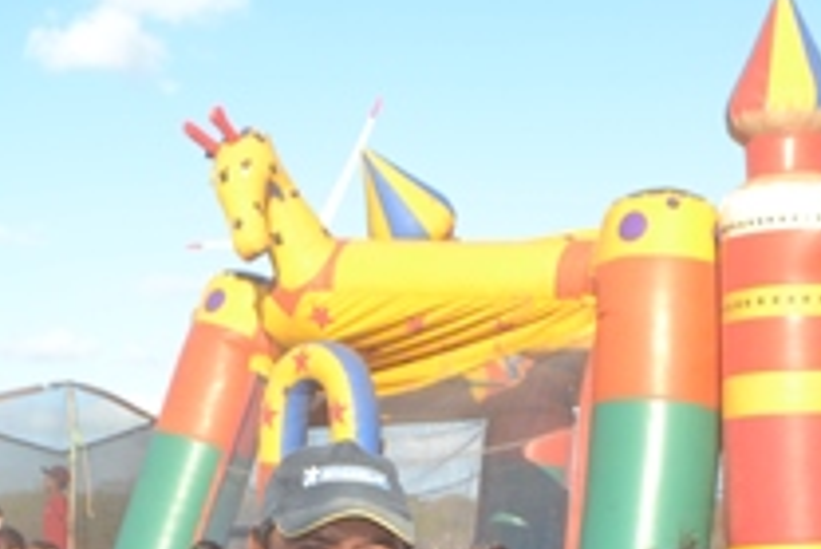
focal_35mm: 83
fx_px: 1894
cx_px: 438
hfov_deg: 24.5
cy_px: 709
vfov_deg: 15.7
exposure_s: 1/200
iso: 100
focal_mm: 18
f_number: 6.3
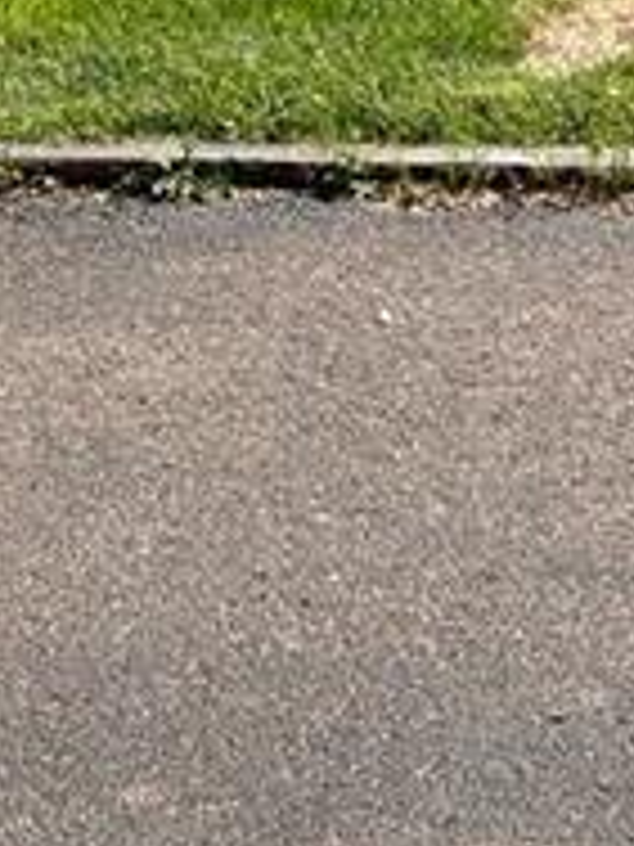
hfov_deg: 10.0
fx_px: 3639
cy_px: -986
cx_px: 402
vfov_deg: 11.6
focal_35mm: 149
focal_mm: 5.96
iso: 50
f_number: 1.6
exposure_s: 1/2208
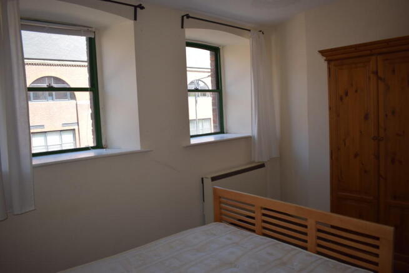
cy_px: 136
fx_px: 307
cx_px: 204
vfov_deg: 48.0
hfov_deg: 67.4
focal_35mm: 27
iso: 200
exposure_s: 1/200
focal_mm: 18
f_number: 3.5
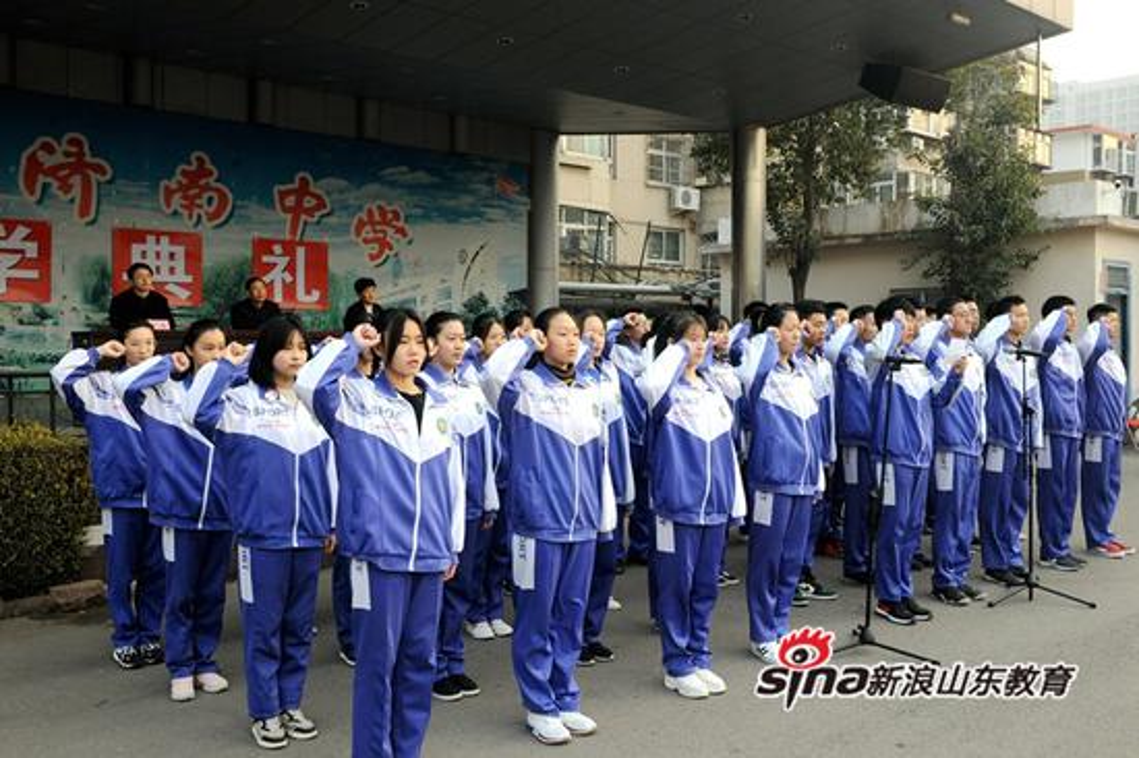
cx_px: 570
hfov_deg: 58.7
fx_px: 1012
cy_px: 379
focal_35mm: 32
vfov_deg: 41.1
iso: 800
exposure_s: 1/250
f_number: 8
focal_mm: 32
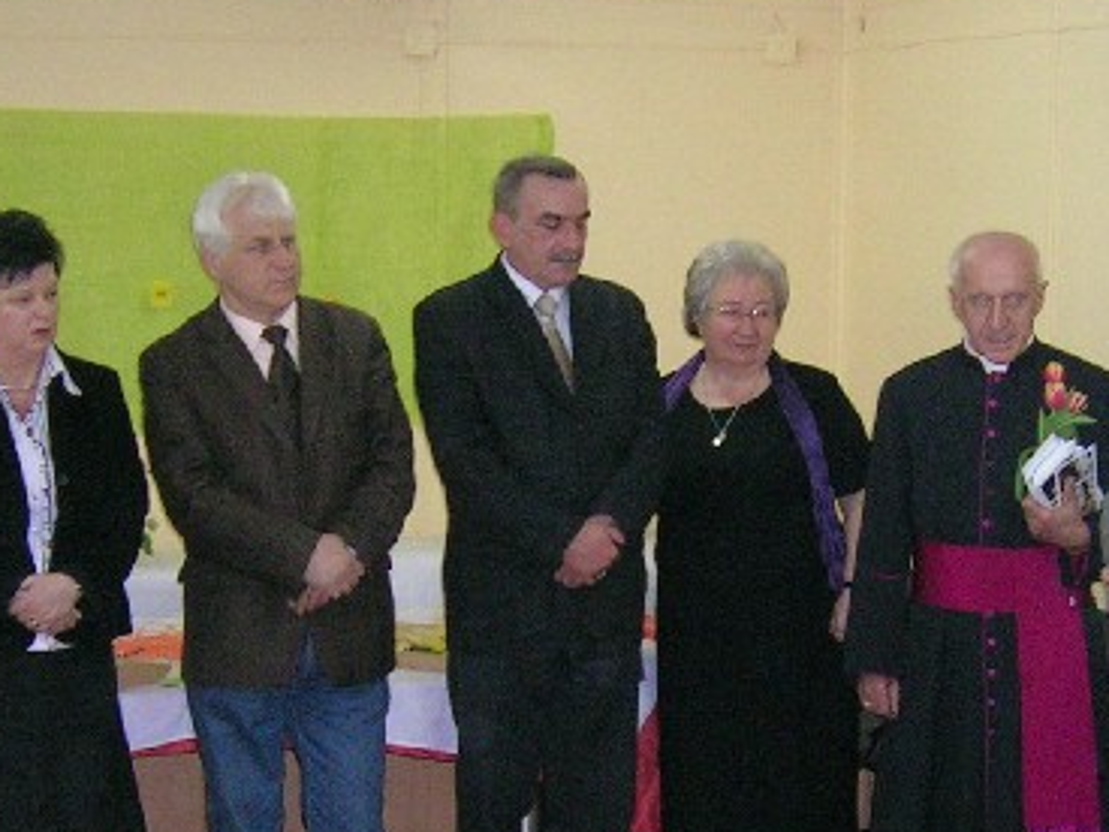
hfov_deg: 25.6
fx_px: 2435
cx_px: 684
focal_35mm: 76
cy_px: 714
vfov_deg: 19.1
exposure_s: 1/60.1
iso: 200
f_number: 2.8
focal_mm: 5.4
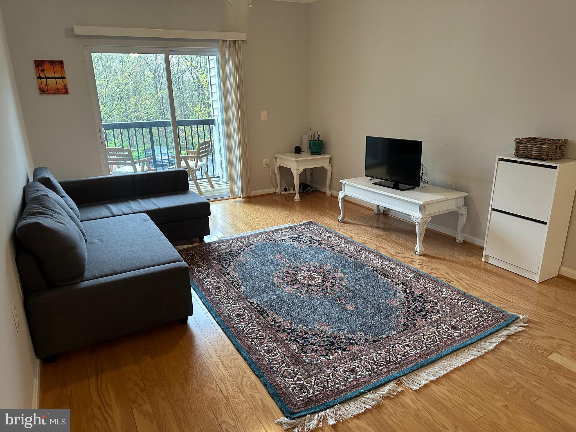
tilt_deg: -16.6
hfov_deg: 71.6
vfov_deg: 56.8
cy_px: 216
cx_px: 288
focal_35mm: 24
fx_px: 399
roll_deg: +0.8
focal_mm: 6.86
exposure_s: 1/60
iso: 250
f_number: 1.78
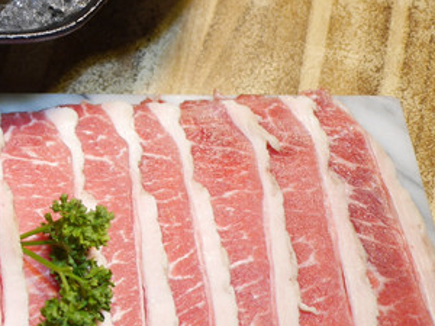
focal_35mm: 100
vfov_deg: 14.5
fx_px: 1257
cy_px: -6
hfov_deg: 17.7
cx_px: -206
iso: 400
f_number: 1.7
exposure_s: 1/60
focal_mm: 15
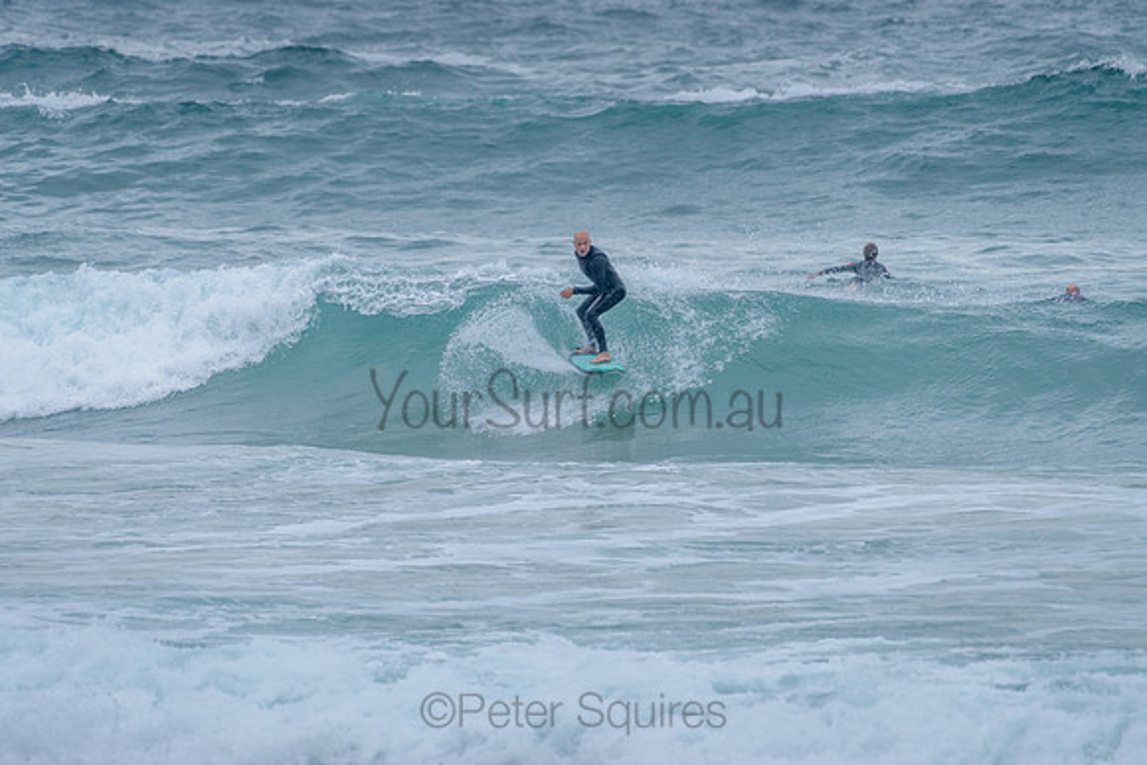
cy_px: 297
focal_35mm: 613
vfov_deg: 2.2
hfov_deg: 3.4
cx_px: 575
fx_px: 19527
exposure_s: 1/1250
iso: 640
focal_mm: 500
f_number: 5.6
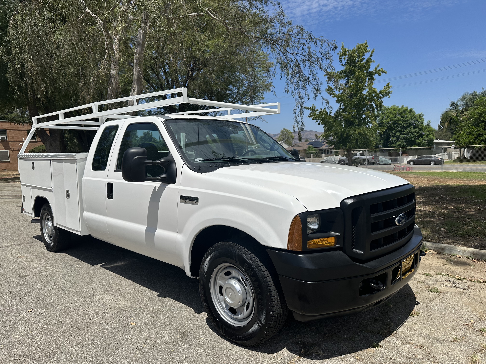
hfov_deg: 71.6
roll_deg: +1.3
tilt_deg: -3.4
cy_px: 182
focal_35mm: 24
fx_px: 337
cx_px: 243
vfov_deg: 56.8
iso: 80
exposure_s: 1/8929
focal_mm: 6.86
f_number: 1.78
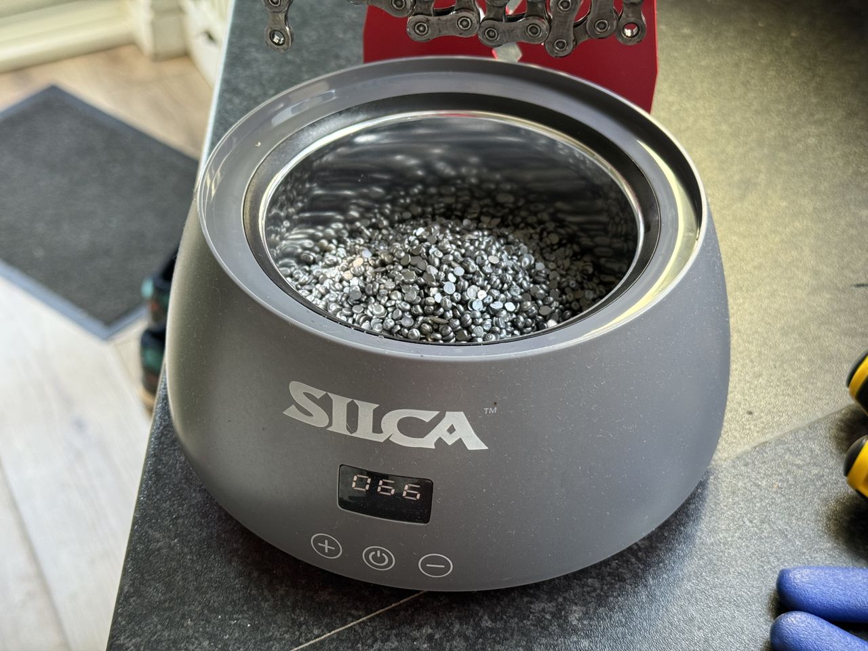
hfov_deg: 39.7
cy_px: 326
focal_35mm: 48
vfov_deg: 30.3
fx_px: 1204
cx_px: 434
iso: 100
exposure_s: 1/60
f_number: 1.78
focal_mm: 6.76
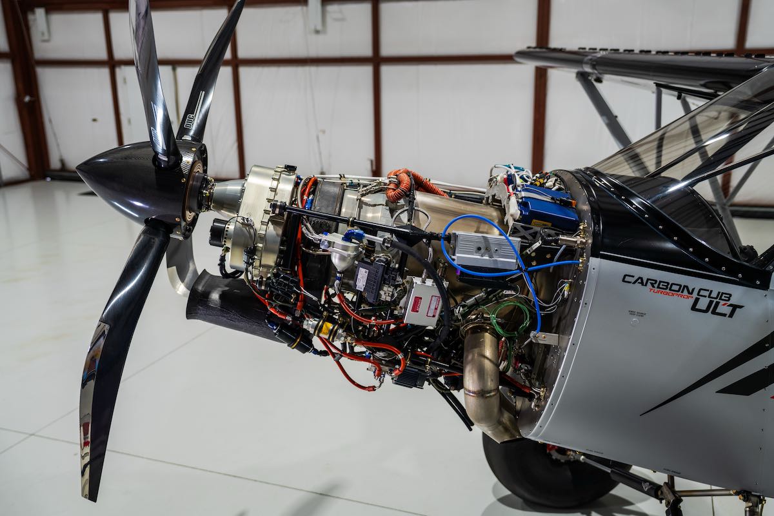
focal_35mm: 34
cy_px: 258
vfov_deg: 38.9
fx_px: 731
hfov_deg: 55.8
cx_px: 387
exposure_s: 1/80
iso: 400
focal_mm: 34
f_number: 2.8
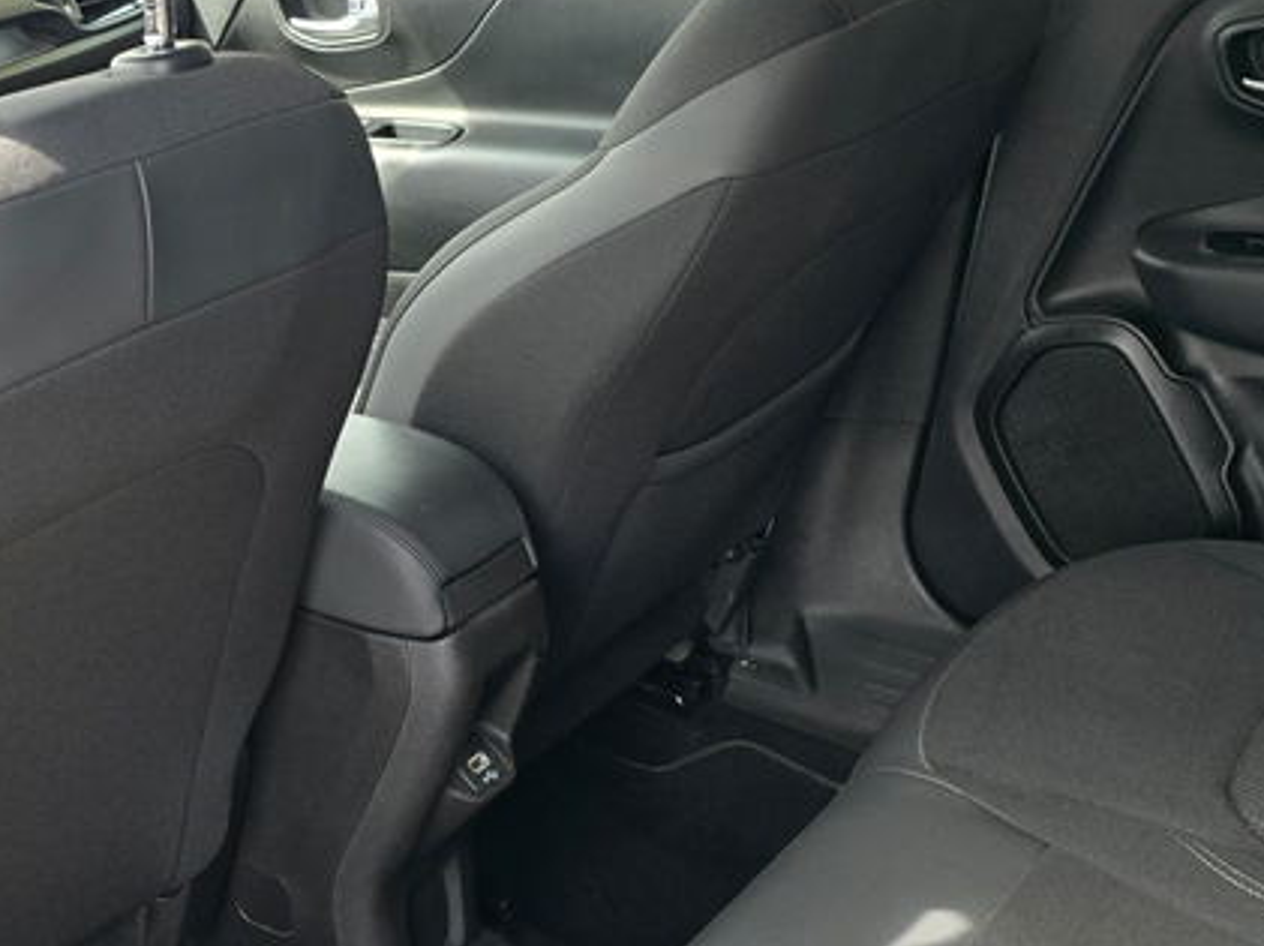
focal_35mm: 56
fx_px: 2043
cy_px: 490
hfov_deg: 33.0
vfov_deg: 26.1
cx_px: 180
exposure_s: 1/180
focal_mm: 6.3
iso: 64
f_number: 1.7
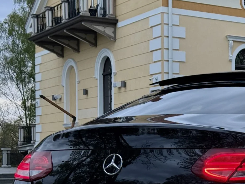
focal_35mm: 99
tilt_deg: -0.4
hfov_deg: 19.3
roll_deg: -0.7
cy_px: 161
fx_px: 701
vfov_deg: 14.8
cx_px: 239
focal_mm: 6.76
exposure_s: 1/100
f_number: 1.78
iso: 80
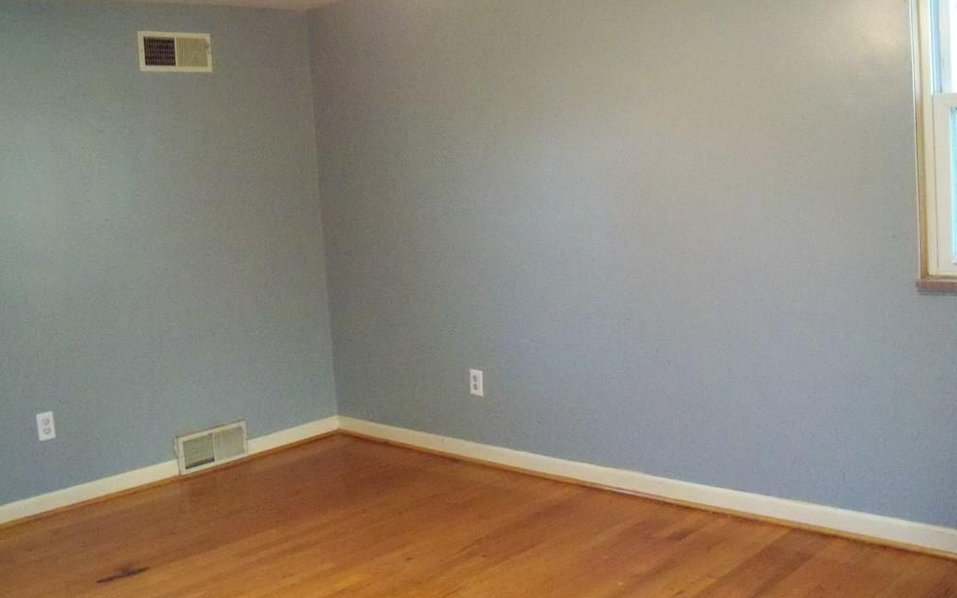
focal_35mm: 38
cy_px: 275
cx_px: 471
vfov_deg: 33.6
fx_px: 991
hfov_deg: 51.5
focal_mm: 6.2
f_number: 3.5
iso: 1600
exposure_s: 1/125
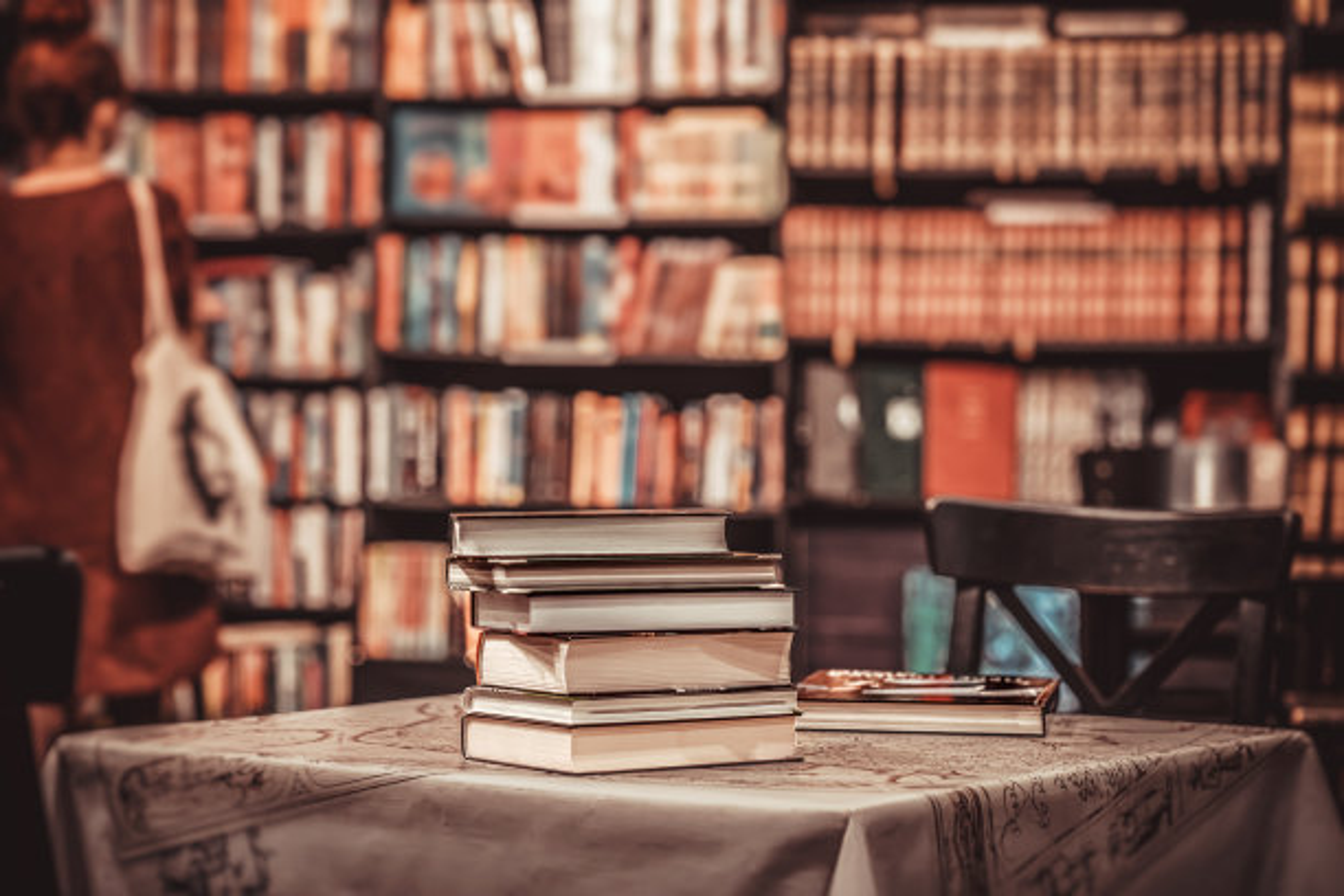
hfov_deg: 23.9
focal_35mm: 85
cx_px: 672
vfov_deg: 16.1
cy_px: 448
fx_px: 3173
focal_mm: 85
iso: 320
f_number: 4
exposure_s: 1/30
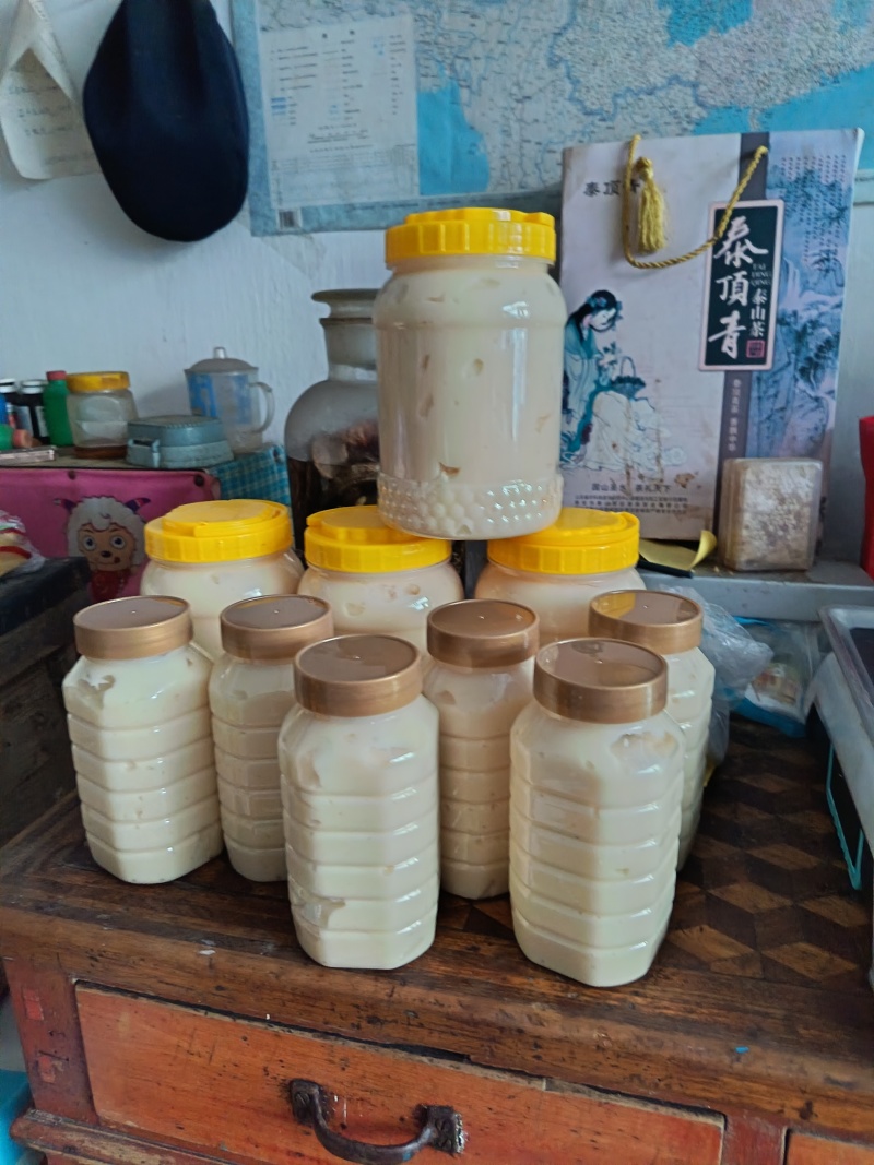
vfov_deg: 71.6
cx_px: 437
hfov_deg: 56.8
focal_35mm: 24
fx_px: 808
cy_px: 582
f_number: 1.75
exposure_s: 1/25
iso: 5840
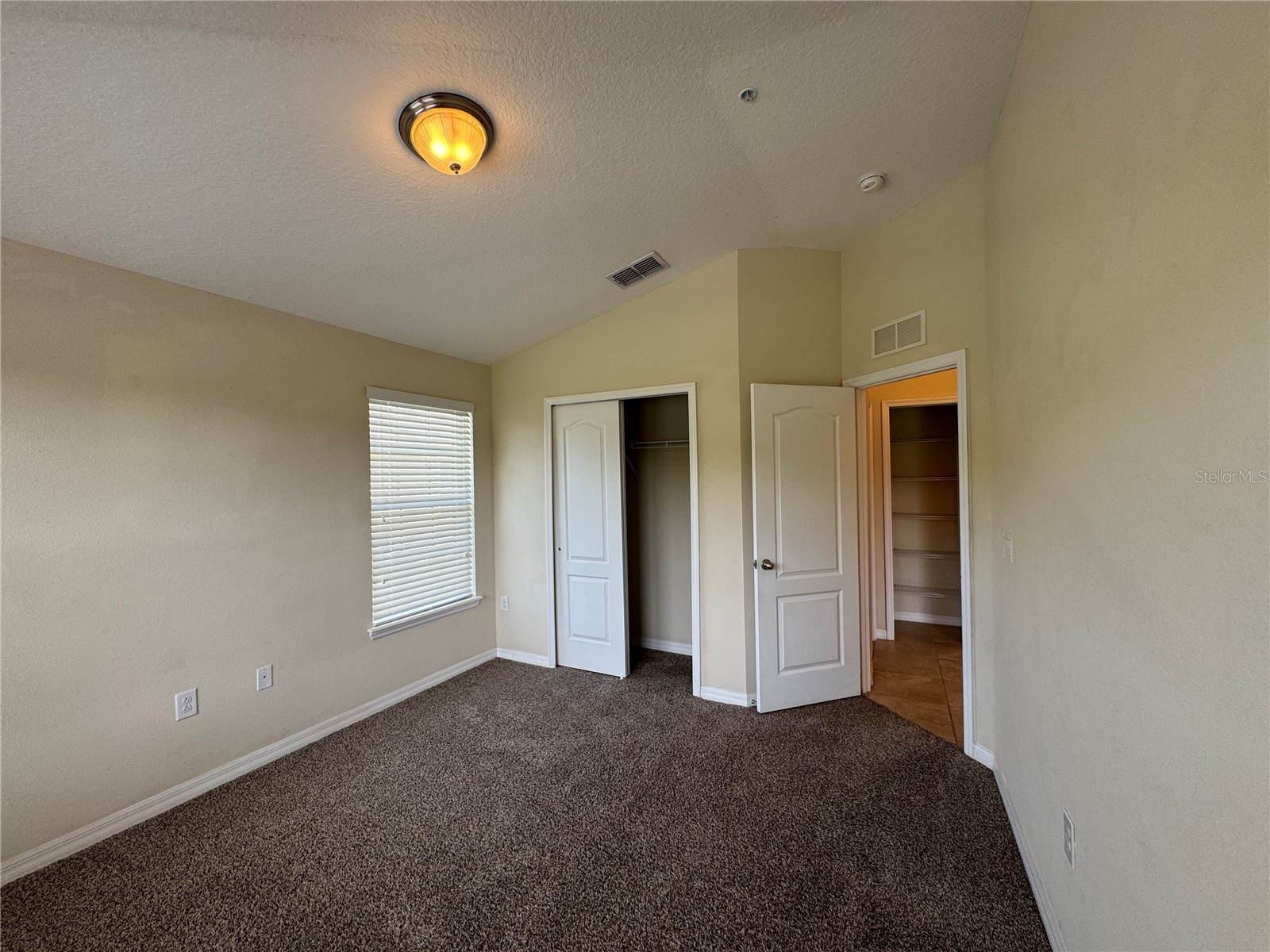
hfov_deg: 102.1
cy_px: 476
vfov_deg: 85.7
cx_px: 635
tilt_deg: +1.1
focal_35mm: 14
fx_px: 514
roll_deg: +1.5
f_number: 2.2
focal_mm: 2.22
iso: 64
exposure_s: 1/120
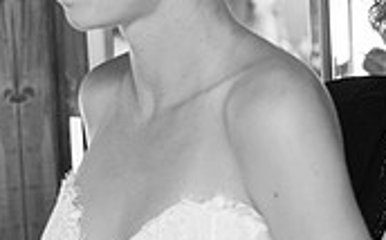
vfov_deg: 5.4
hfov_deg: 8.7
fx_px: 2532
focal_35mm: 241
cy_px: 146
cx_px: 384
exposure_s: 1/60
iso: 1600
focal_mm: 70
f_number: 4.5
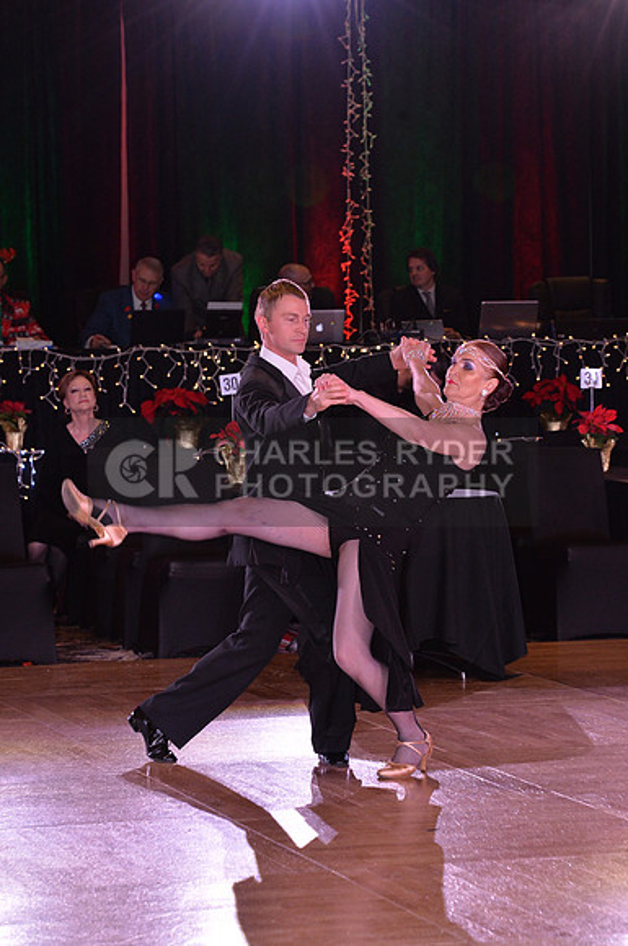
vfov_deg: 14.2
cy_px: 473
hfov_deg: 9.4
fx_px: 3805
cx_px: 314
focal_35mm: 145
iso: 2000
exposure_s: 1/250
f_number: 7.1
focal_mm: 145
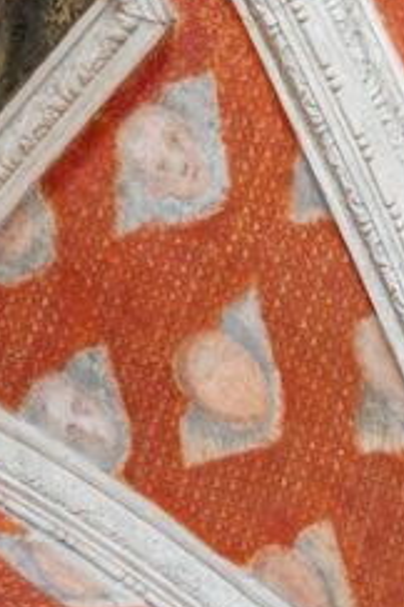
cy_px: -350
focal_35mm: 229
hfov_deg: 6.0
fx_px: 3861
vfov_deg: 8.7
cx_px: 249
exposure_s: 1/50
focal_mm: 50.3
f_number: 2.8
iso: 500
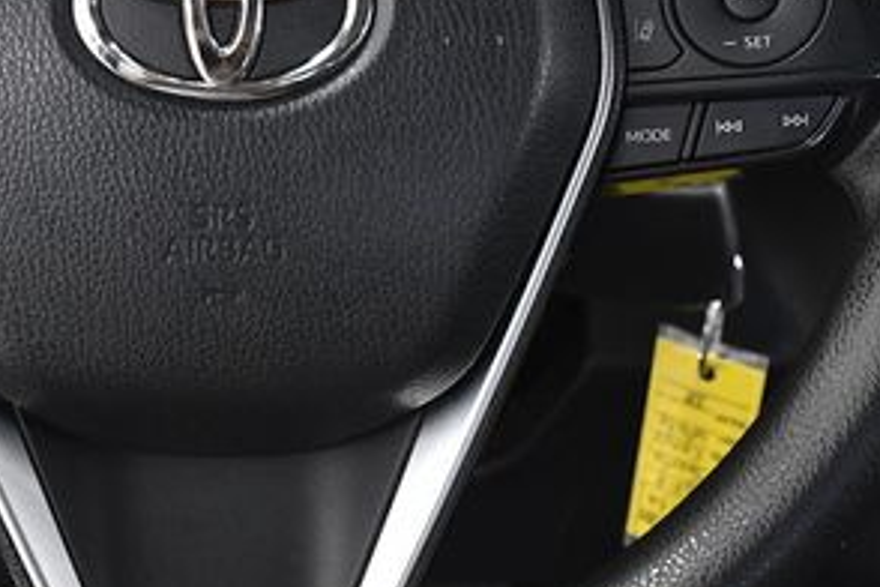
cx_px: 219
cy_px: 262
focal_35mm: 98
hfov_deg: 20.6
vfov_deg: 14.0
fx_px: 2395
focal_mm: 30
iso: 2500
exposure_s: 1/250
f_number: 4.5
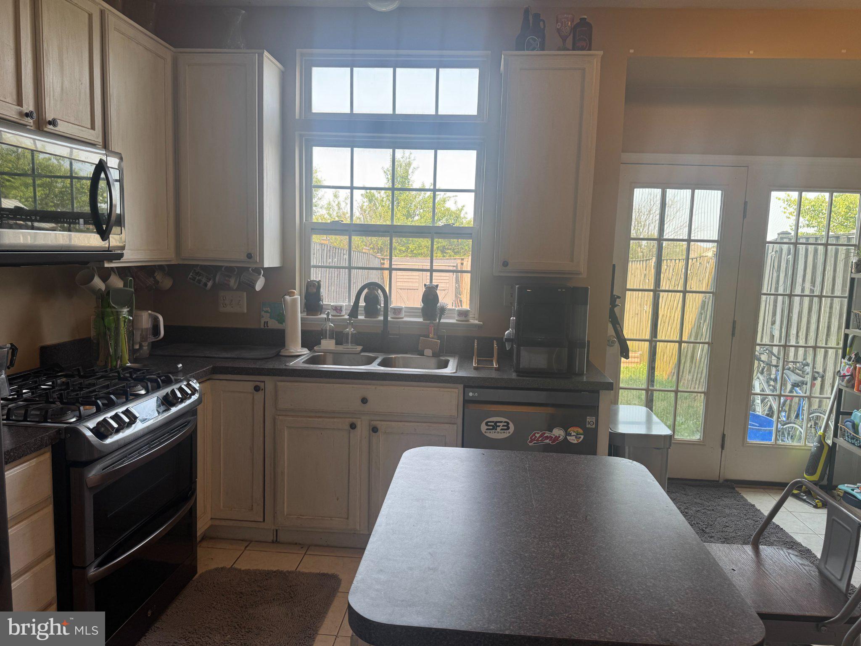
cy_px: 323
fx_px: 597
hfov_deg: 71.6
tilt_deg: -6.1
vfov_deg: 56.8
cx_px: 430
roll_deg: -1.3
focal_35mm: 24
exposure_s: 1/128
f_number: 1.78
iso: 50
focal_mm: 6.76
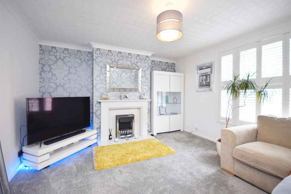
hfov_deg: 100.4
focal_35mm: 15
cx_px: 146
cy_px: 97
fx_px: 121
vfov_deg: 77.3
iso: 640
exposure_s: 1/60
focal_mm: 10
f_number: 4
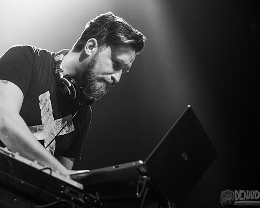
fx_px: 962
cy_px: 104
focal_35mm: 125
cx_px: 127
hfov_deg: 15.4
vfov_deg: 12.3
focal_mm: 110
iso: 2000
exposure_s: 1/200
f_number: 3.2
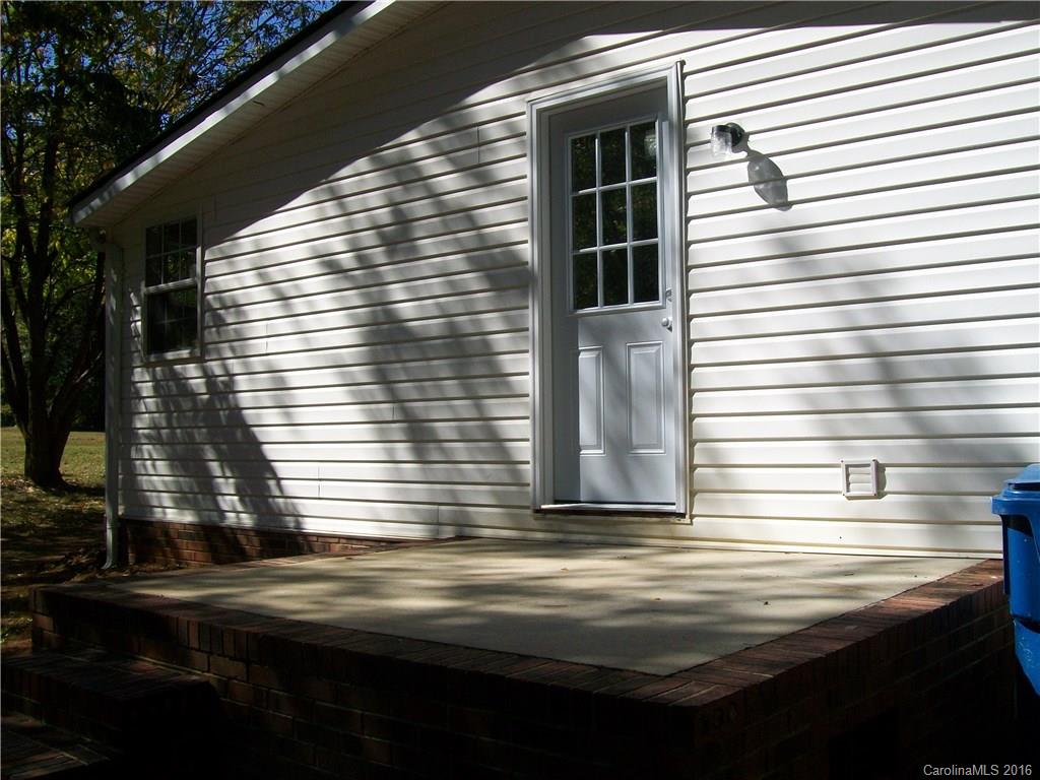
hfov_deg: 51.4
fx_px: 1082
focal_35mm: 36
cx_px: 520
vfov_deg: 39.7
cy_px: 390
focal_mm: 6
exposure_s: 1/500
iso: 64
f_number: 4.8
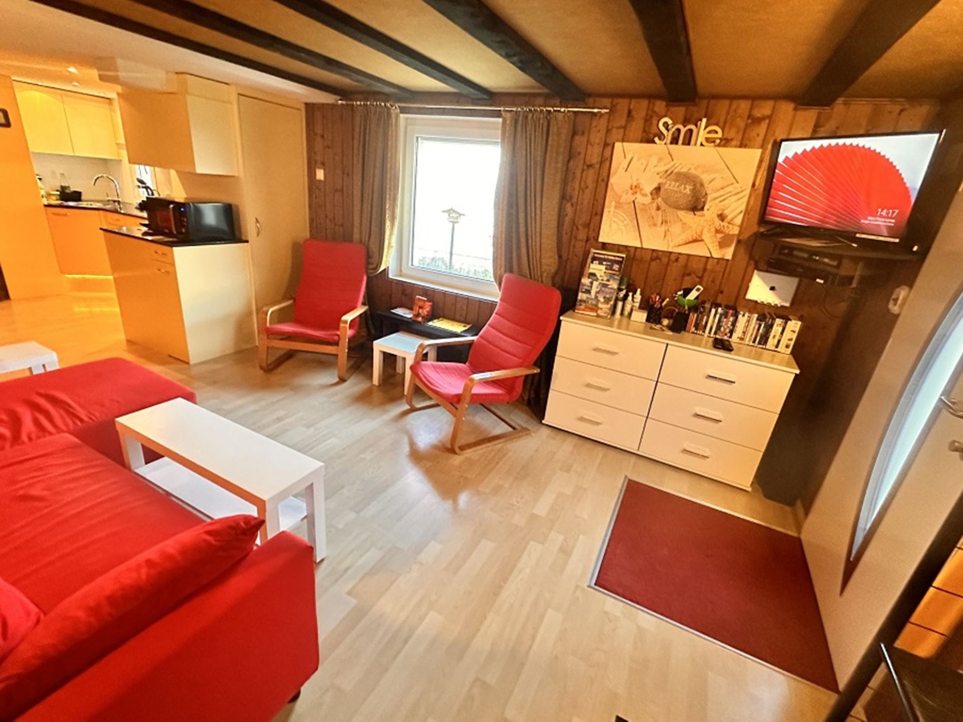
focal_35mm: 14
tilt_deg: -21.4
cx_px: 482
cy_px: 361
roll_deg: -6.2
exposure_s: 1/50
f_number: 2.2
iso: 640
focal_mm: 2.22
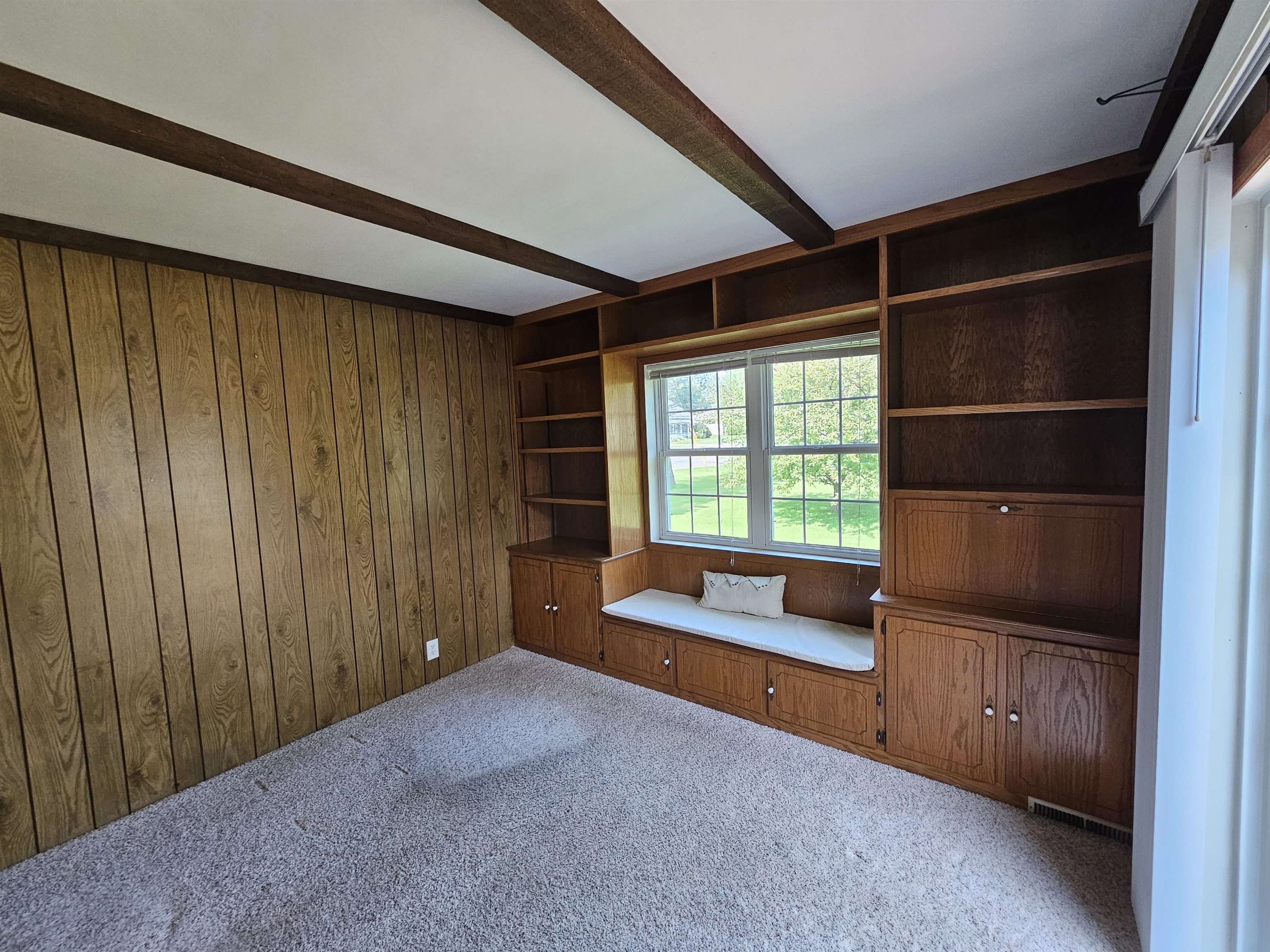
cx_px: 635
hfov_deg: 106.2
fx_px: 477
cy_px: 476
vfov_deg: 89.9
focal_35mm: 13
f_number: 2.2
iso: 200
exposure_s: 1/77.4
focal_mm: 2.2
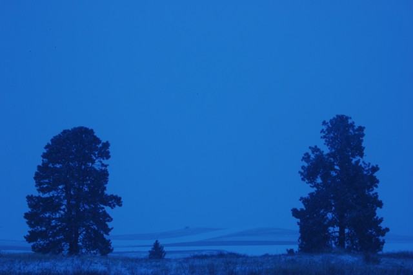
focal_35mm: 82
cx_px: 206
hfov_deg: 24.6
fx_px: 945
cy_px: 138
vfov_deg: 16.5
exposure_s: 1/40
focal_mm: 55
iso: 200
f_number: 29
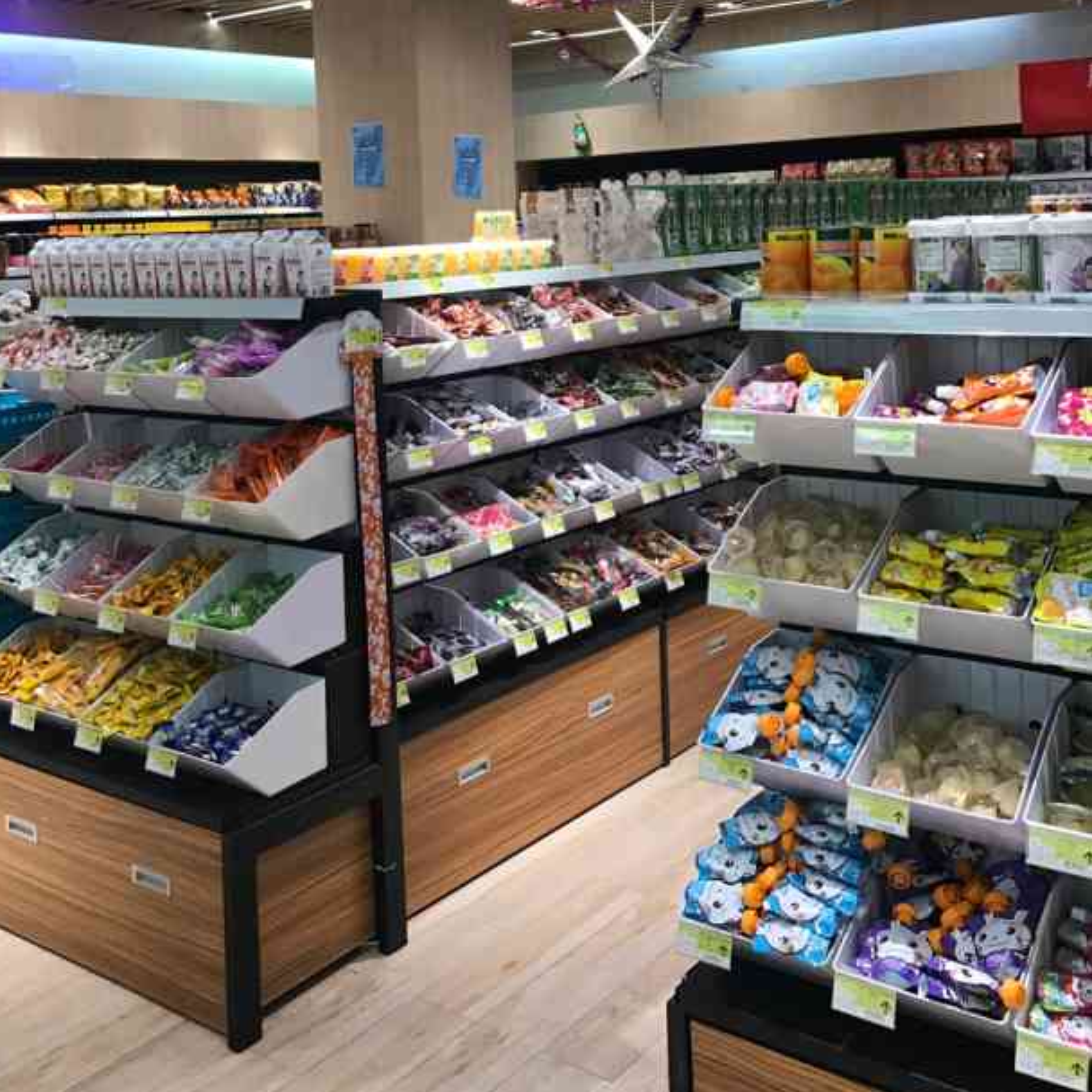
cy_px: 304
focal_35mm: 38
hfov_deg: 43.7
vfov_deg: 42.8
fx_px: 1356
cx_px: 465
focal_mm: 3.99
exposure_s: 1/33
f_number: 1.8
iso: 32
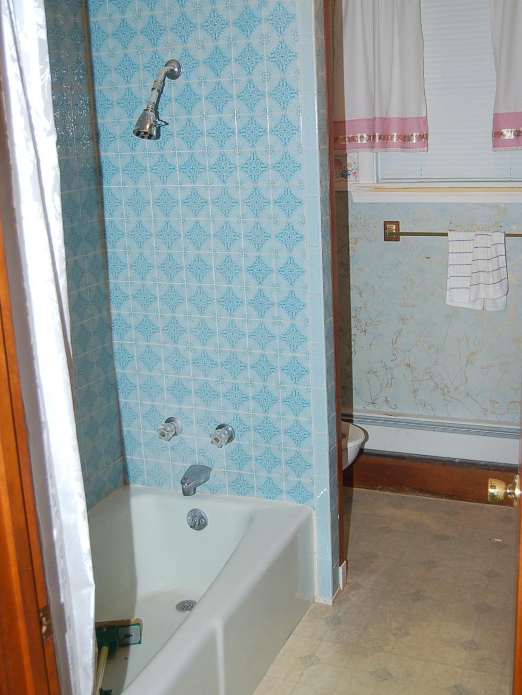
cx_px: 261
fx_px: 864
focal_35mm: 43
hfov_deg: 33.6
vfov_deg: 43.8
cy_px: 304
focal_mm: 26
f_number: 4
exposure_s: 1/60
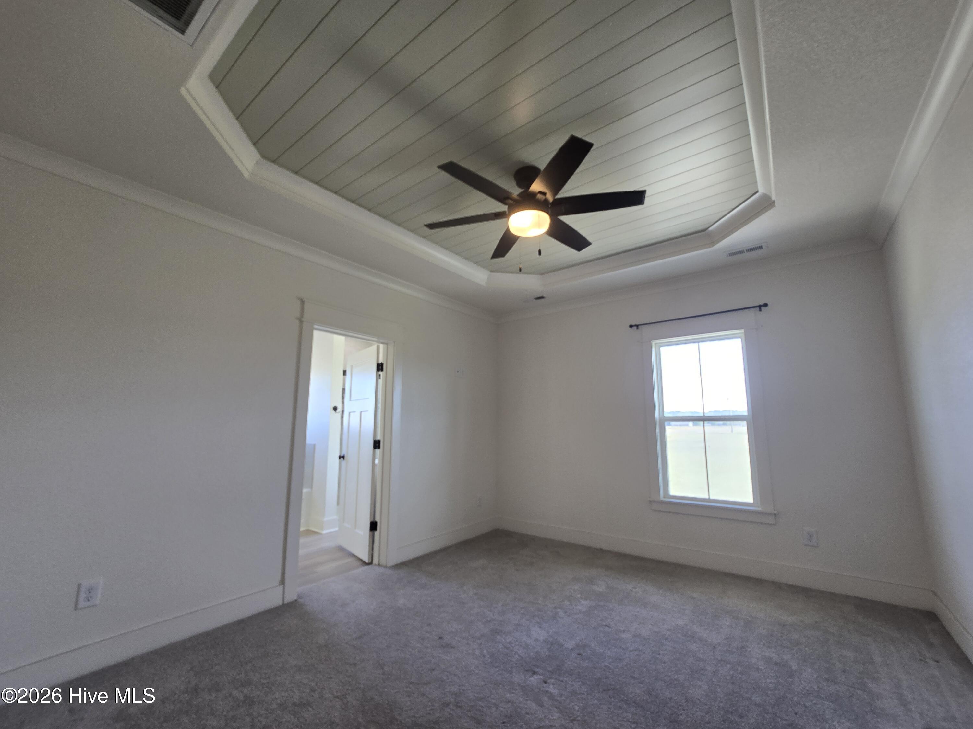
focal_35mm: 13
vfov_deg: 89.9
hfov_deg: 106.2
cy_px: 364
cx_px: 486
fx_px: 365
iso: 64
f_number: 2.2
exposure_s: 1/60
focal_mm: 2.2
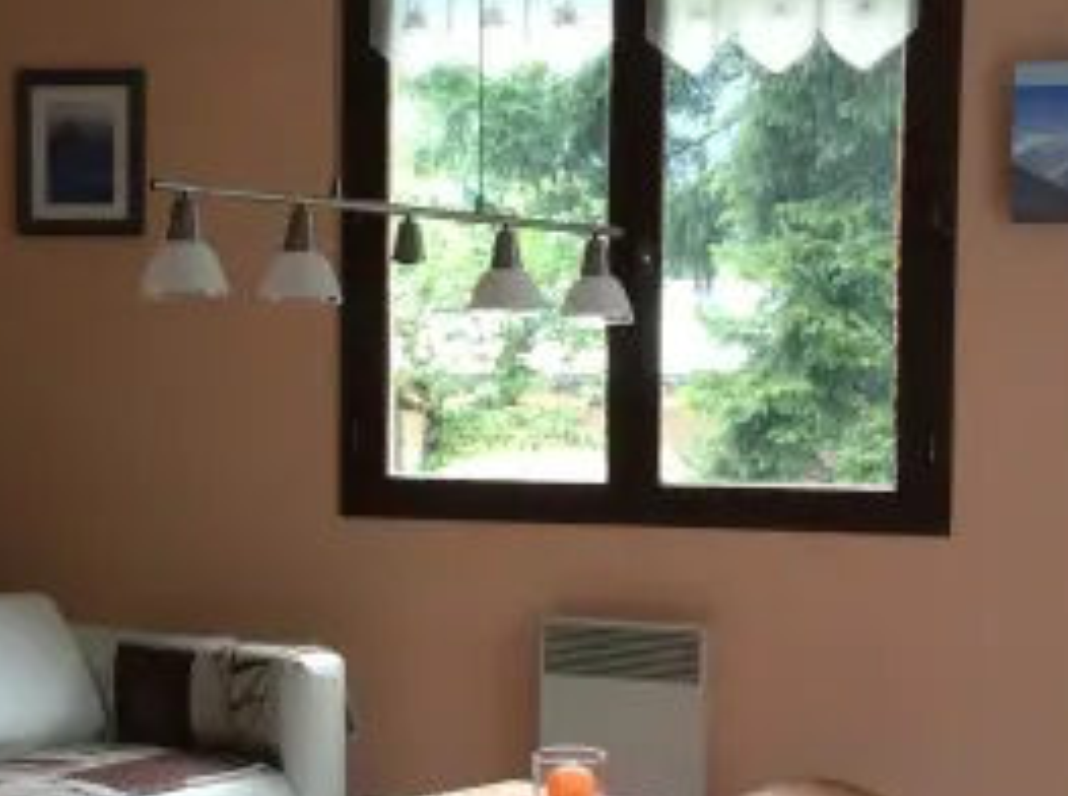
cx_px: 398
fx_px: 2247
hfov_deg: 26.6
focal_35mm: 73
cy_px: 451
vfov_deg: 20.1
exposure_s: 1/24
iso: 80
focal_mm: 3.3
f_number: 2.4
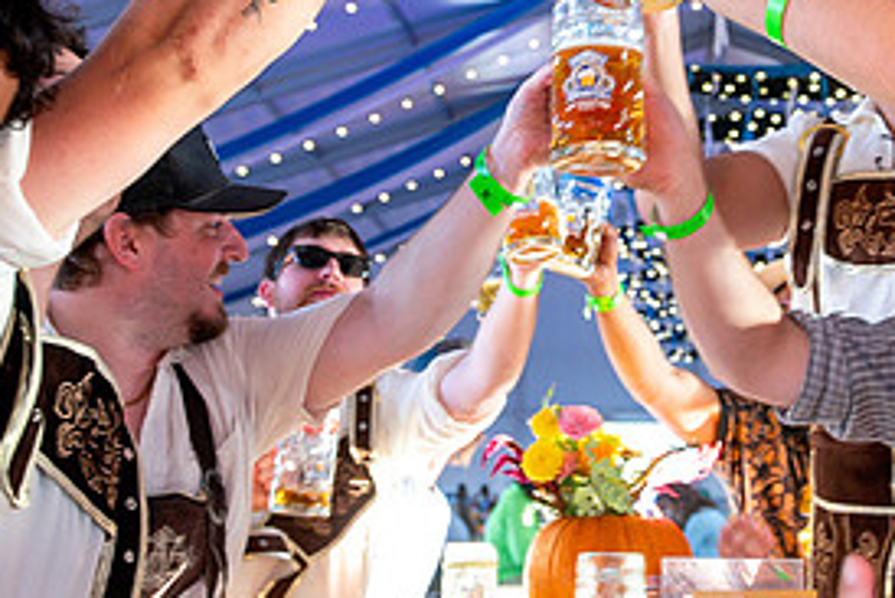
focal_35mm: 63
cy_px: 172
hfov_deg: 31.5
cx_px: 637
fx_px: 1567
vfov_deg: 21.5
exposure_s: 1/50
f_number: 4
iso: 640
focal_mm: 28
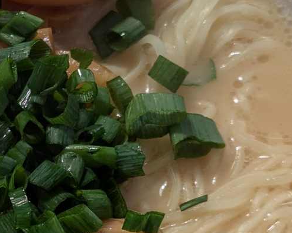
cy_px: 157
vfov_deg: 10.1
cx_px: 8
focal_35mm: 152
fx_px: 1313
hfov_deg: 12.6
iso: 122
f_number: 1.85
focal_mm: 6.81
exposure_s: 1/50
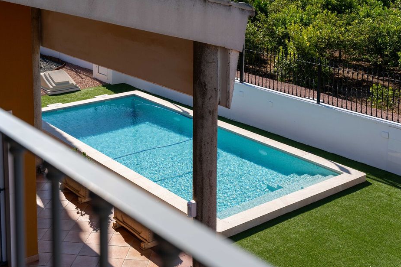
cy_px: 134
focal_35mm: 50
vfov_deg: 26.9
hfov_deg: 39.5
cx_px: 197
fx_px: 558
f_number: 5
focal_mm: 49.1
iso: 100
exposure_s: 1/640
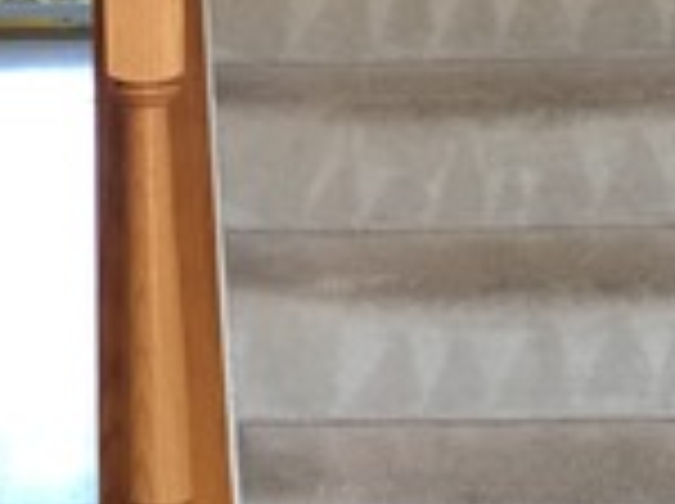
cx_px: 135
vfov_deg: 11.6
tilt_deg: -4.7
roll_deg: +0.6
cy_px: -162
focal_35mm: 124
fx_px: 2414
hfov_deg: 15.8
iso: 40
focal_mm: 4.15
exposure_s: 1/30
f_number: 2.2
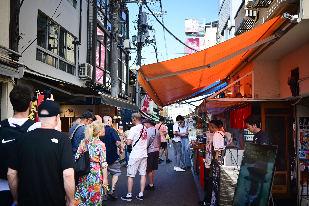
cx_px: 154
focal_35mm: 36
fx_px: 309
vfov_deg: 36.9
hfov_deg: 53.1
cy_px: 103
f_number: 2
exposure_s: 1/1250
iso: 100
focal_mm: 24
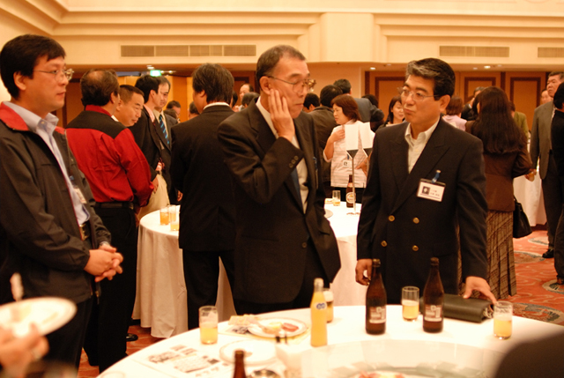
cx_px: 282
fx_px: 659
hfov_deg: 46.3
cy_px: 189
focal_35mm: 42
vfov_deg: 32.0
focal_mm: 28
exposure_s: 1/60
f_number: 2
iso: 800
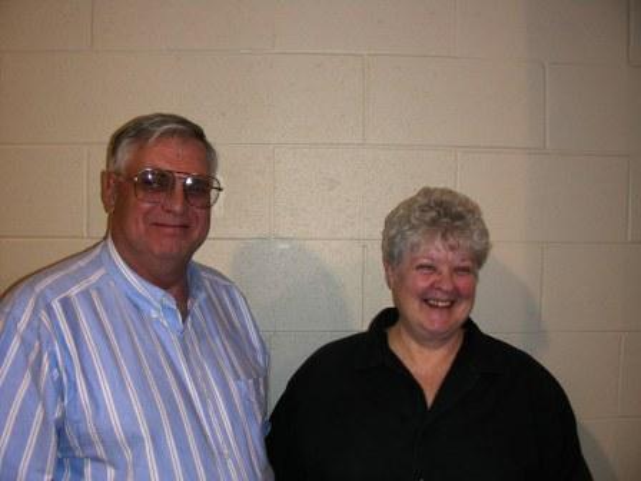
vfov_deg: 37.7
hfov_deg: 49.0
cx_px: 320
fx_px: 704
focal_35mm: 38
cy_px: 240
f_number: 3.5
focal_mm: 6.3
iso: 50
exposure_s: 1/60.1
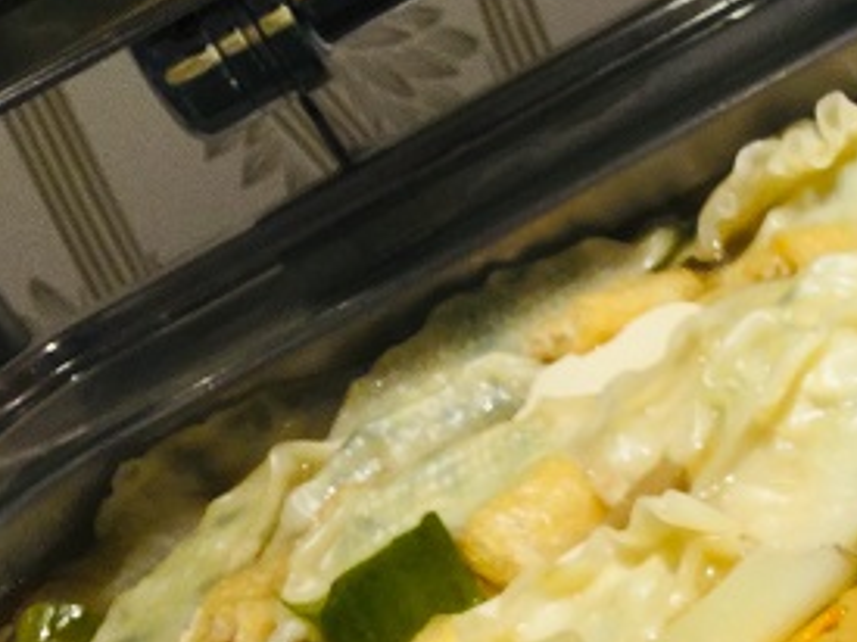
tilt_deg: -38.5
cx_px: 1067
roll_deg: +27.0
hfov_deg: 19.8
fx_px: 2277
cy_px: 852
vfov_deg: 15.2
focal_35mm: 92
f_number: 2.4
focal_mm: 3.3
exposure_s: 1/60
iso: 25
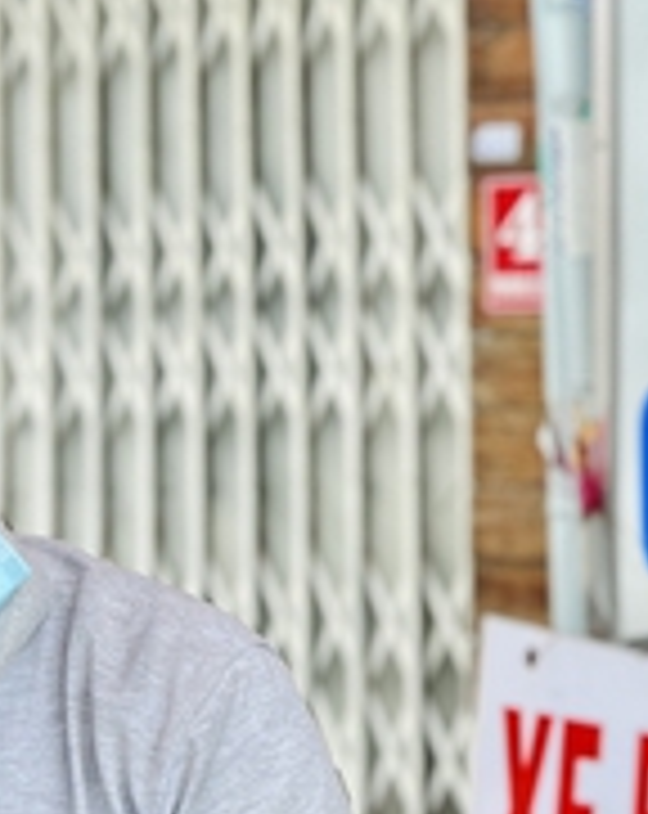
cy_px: 317
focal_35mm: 60
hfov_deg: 24.7
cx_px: 94
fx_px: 1443
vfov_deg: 31.4
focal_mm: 5.7
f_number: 1.5
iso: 50
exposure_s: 1/887
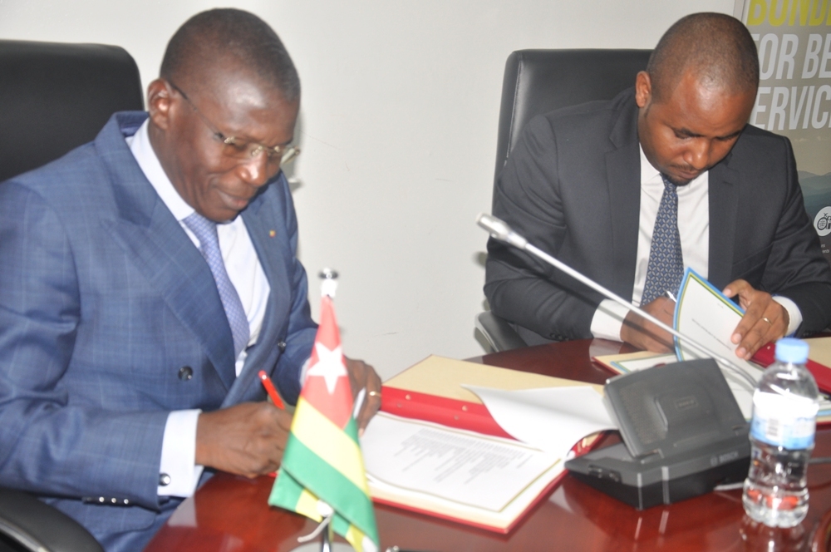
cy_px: 276
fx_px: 1176
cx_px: 416
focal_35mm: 51
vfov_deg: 26.4
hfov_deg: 38.9
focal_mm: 34
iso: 400
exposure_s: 1/60
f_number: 4.2
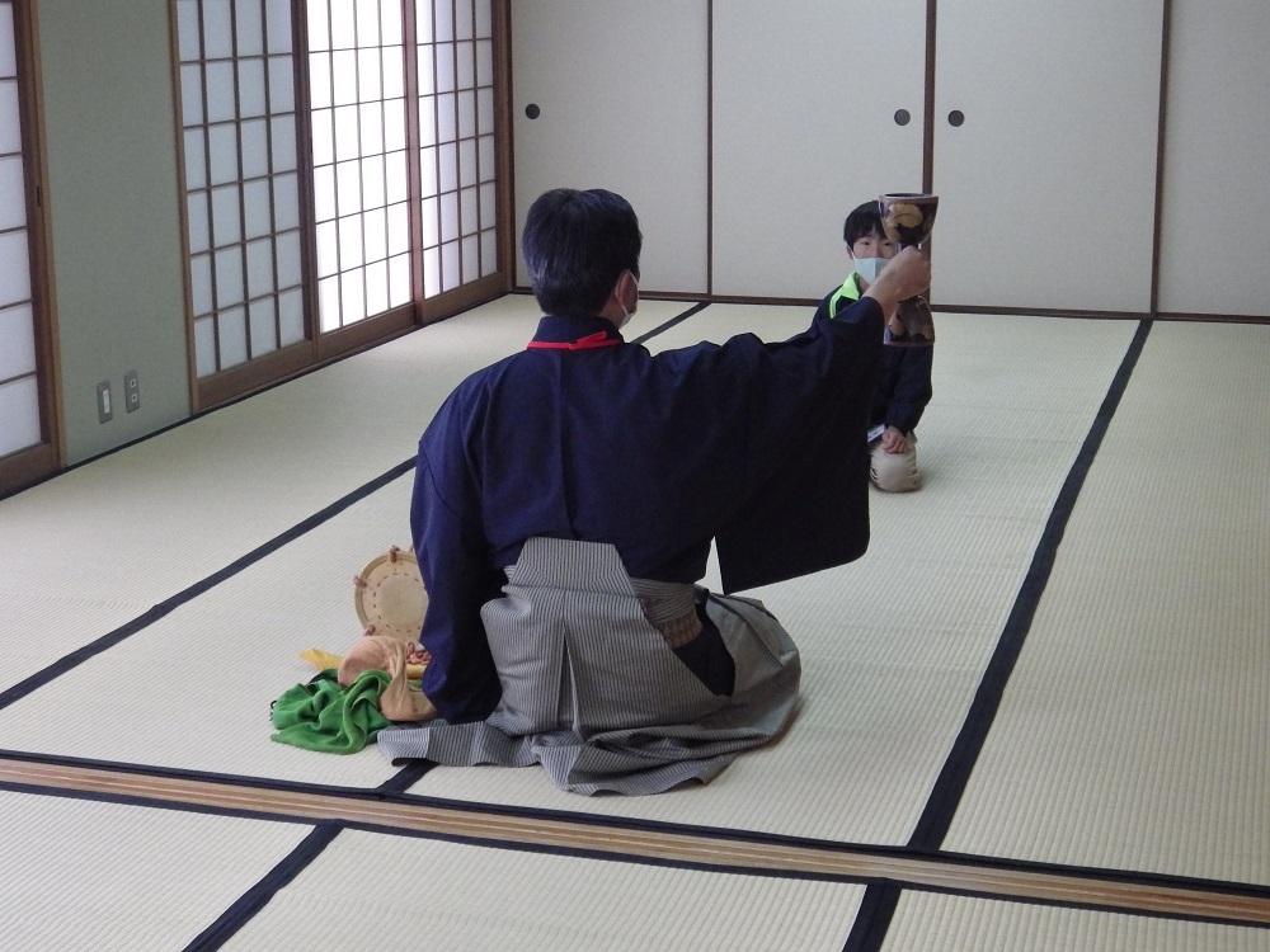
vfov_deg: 24.8
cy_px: 476
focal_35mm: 59
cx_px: 635
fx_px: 2165
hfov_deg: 32.7
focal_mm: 10.7
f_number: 4
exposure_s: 1/60
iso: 640
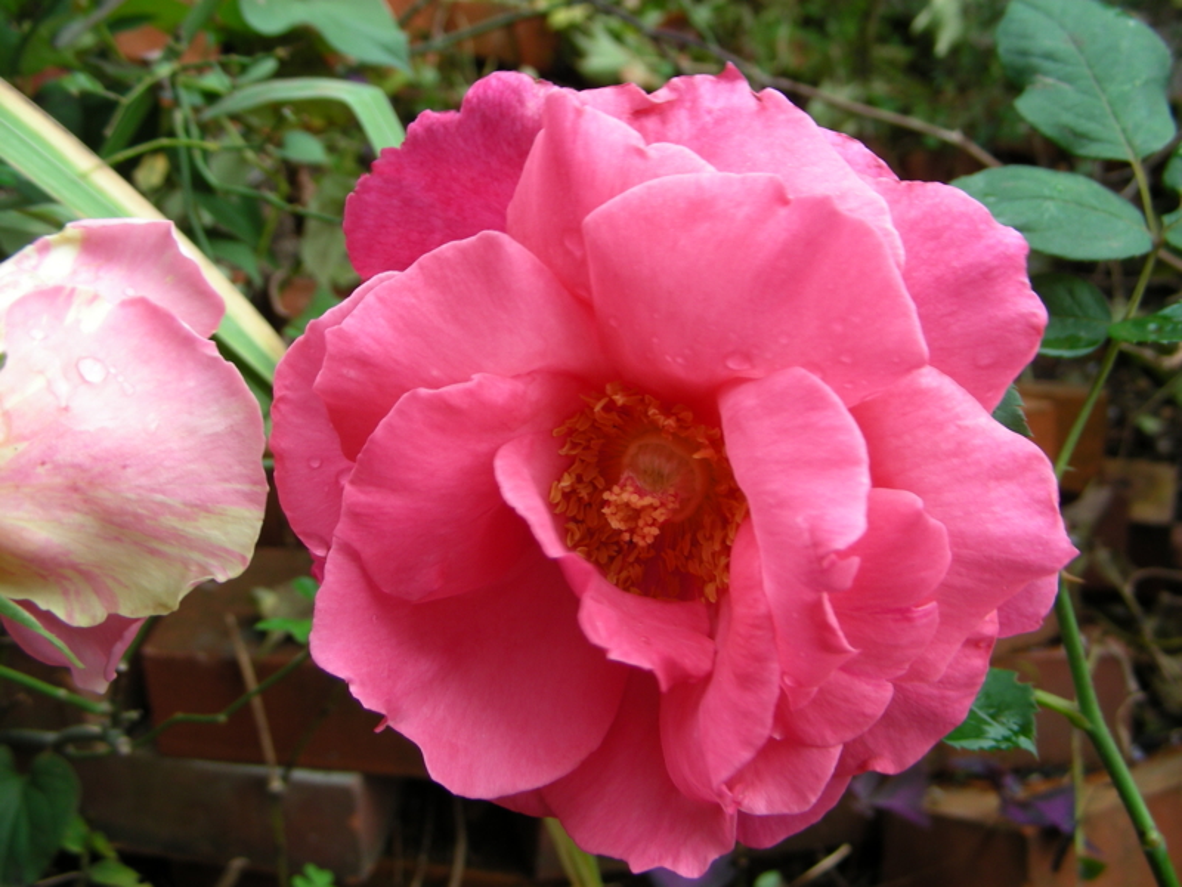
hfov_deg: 49.0
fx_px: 1298
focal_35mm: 38
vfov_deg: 37.7
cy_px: 444
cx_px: 591
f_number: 3.5
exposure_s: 1/36.6
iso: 50
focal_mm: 6.3
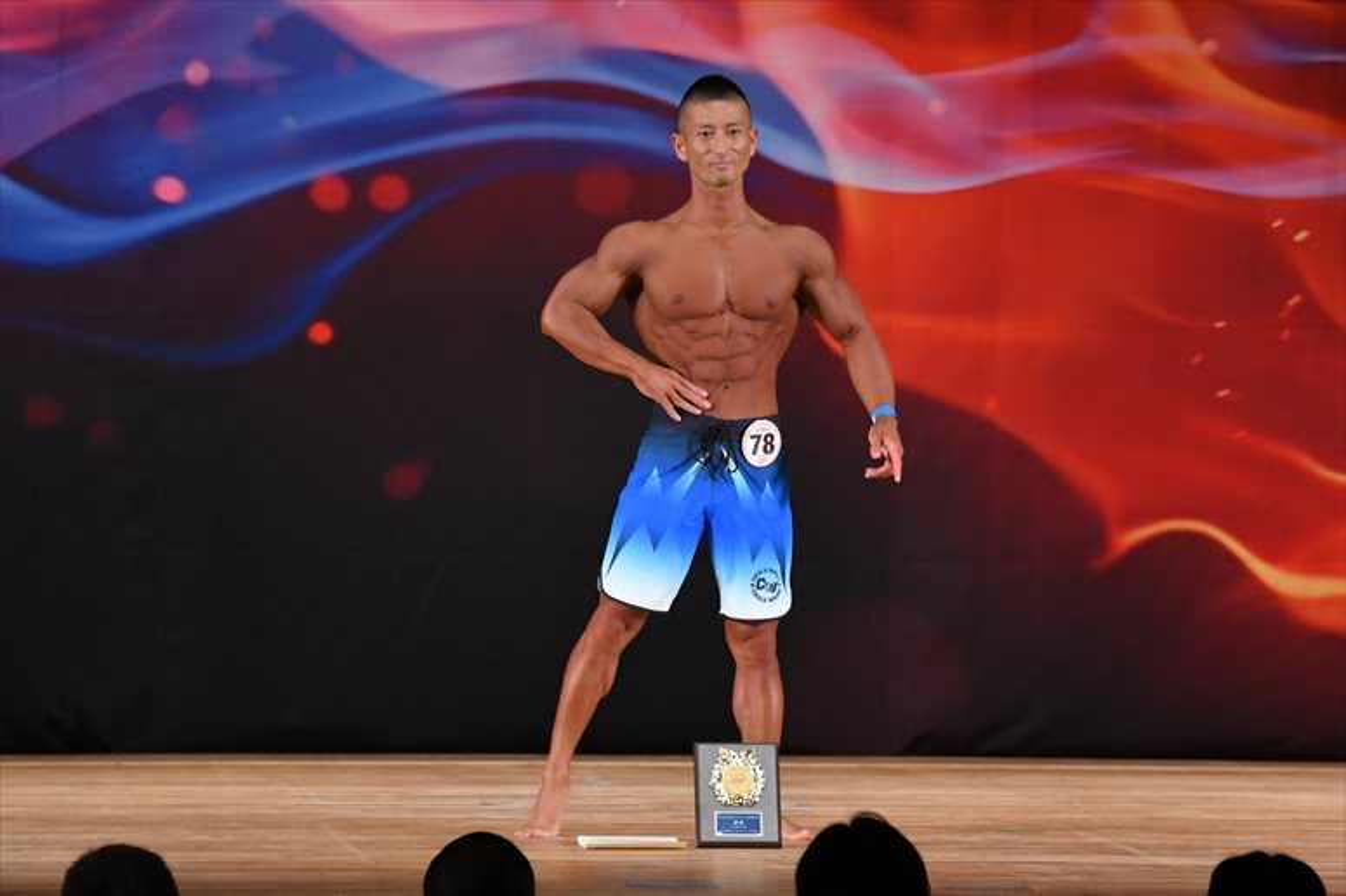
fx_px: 9530
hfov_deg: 8.1
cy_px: 448
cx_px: 673
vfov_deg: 5.4
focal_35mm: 255
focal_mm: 170
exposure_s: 1/400
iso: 3200
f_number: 5.6
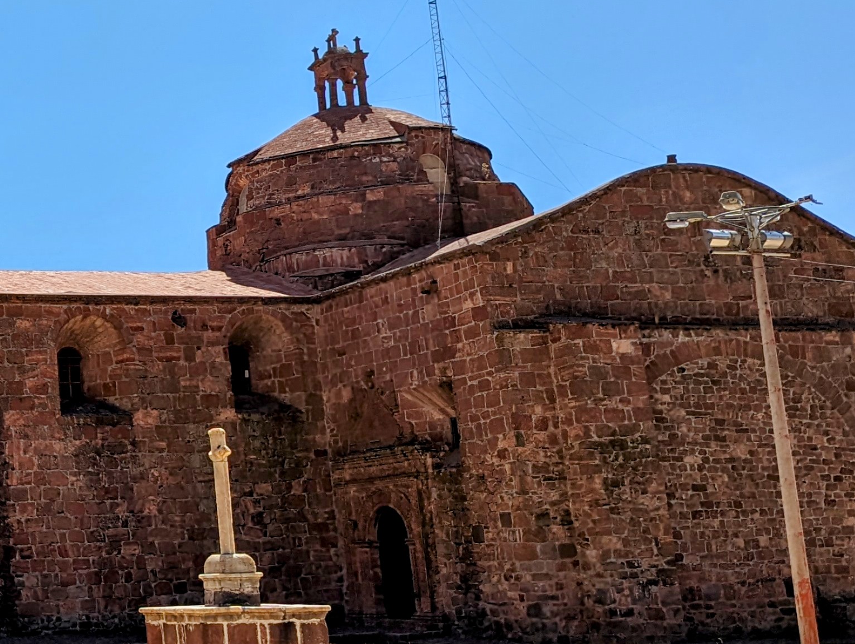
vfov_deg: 23.0
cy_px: 273
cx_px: -255
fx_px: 1583
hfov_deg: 25.9
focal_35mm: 64
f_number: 1.85
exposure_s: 1/2513
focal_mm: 6.81
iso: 45
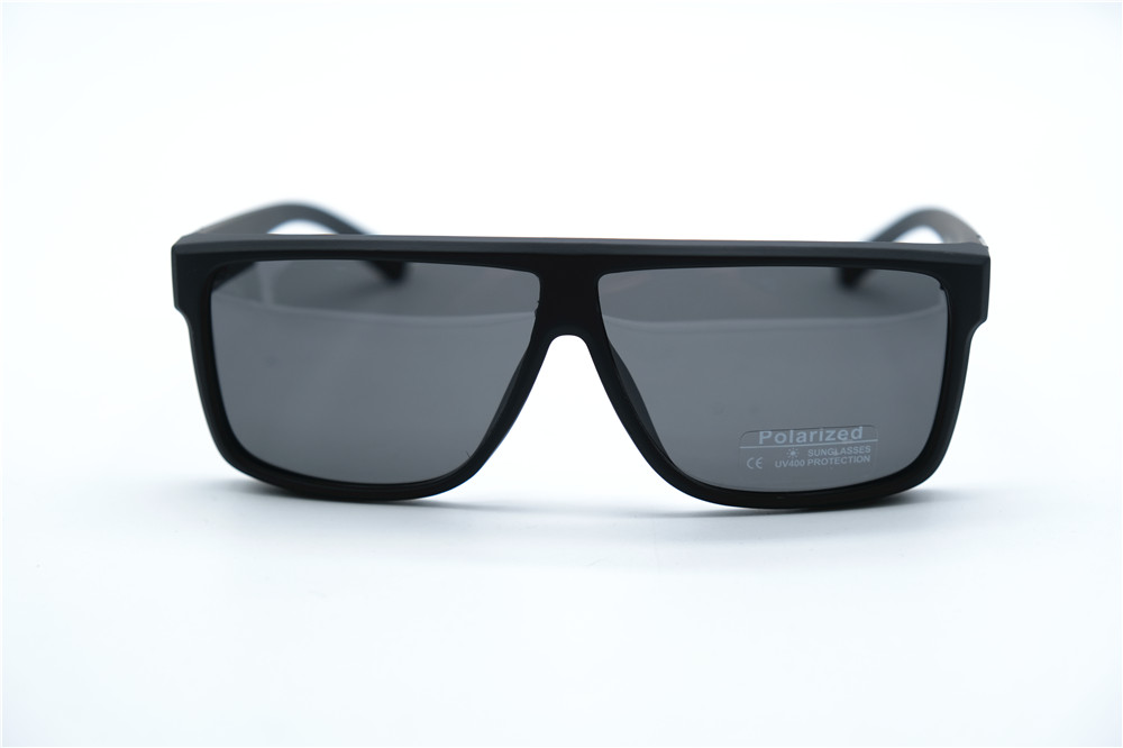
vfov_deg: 22.2
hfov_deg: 32.9
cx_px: 562
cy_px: 374
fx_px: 1902
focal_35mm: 61
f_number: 5
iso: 160
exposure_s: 1/210
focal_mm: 40.7
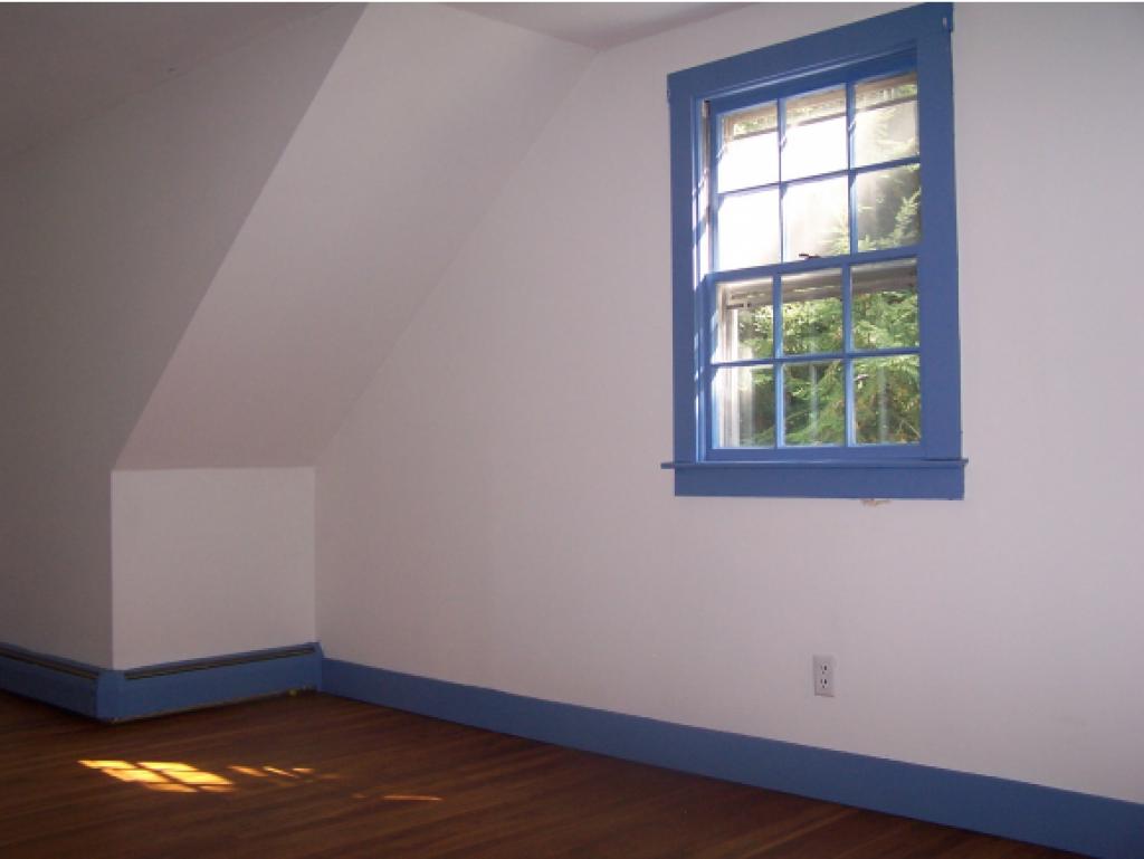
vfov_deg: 37.8
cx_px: 572
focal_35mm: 38
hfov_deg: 49.0
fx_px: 1256
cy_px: 430
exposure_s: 1/60
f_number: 2.8
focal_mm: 6.3
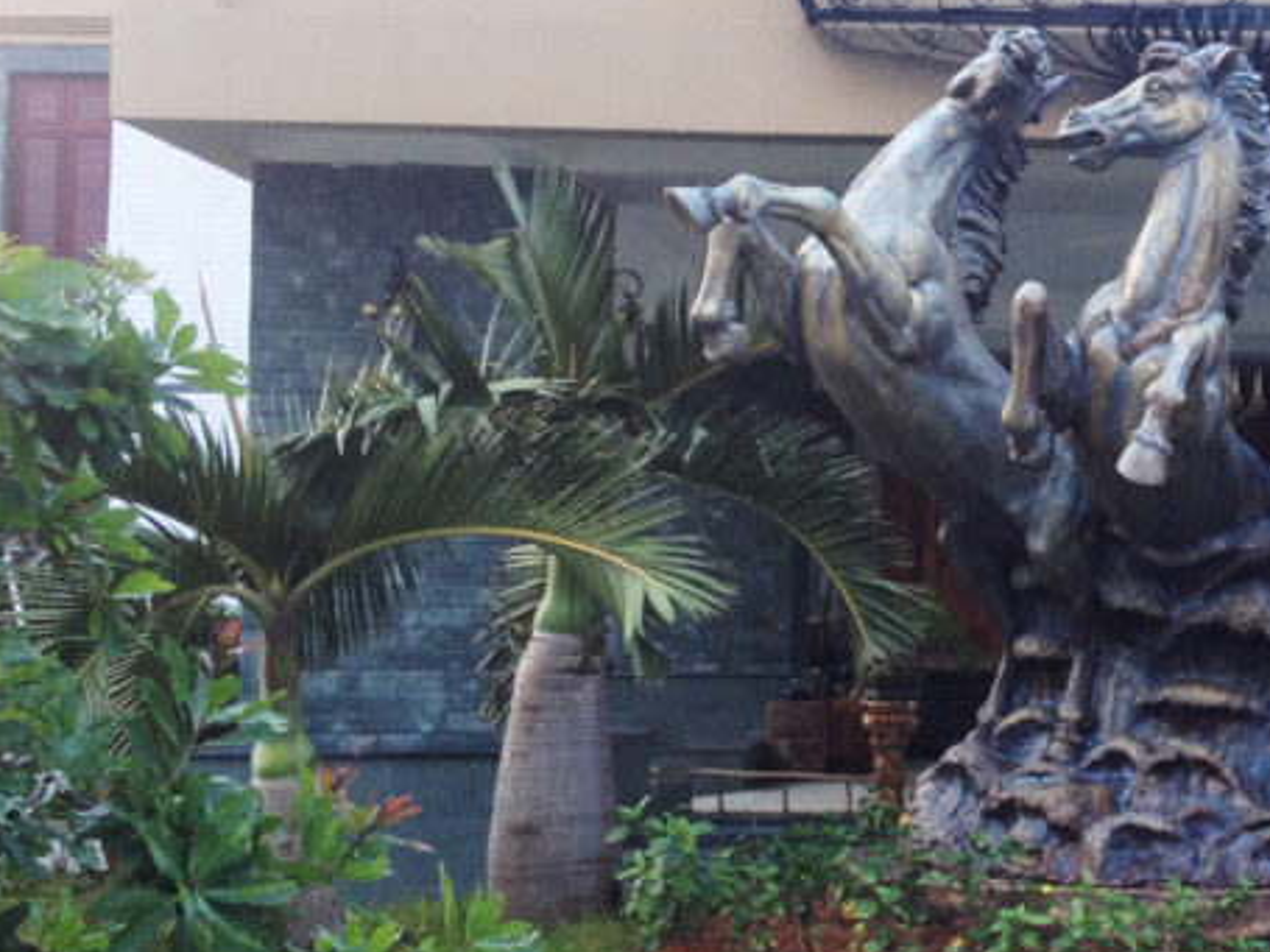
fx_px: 2824
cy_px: 452
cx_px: 1237
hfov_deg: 24.3
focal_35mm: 77
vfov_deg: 19.1
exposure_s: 1/30
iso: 50
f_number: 2.4
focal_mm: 4.28
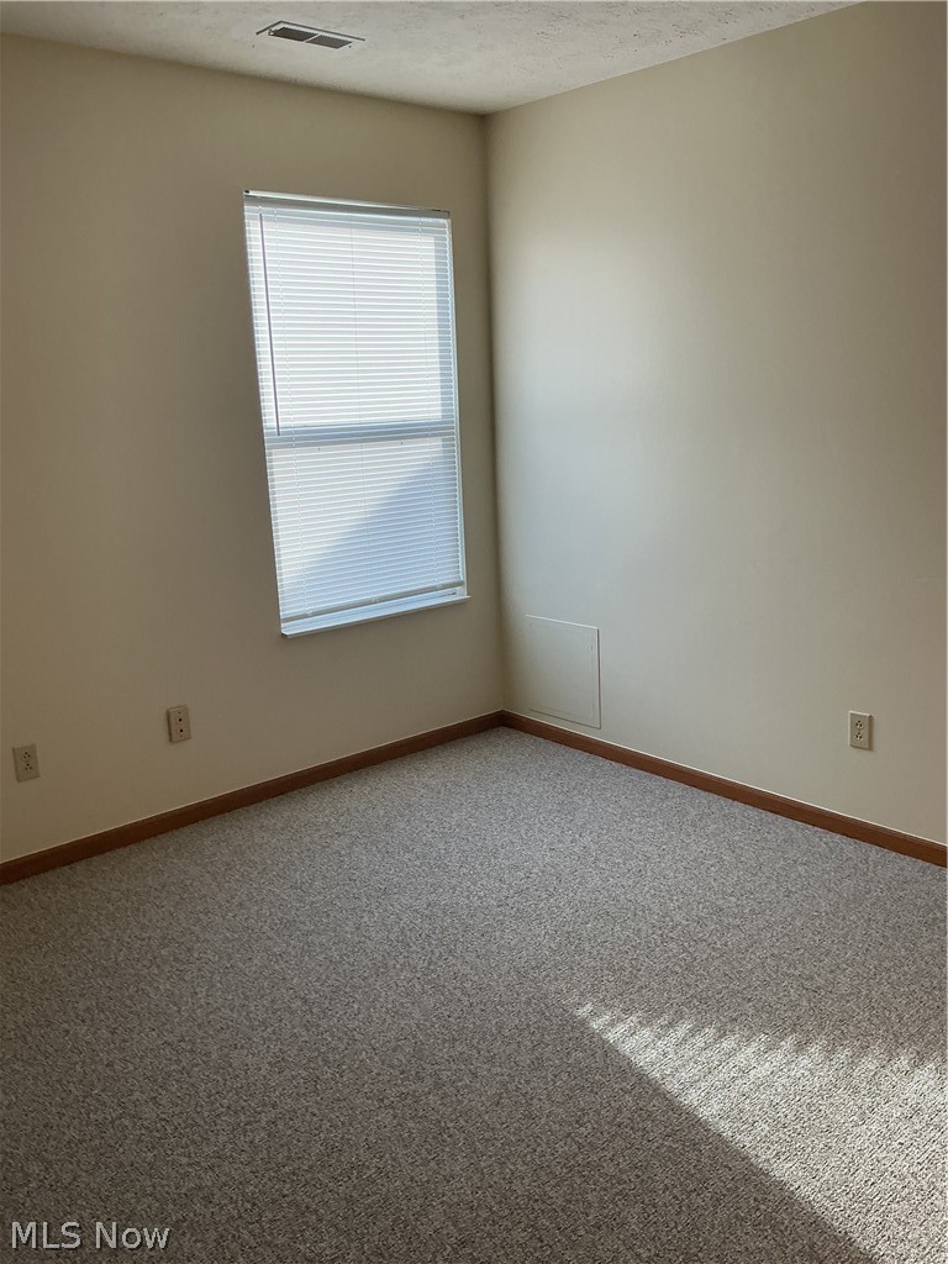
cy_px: 632
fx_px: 1059
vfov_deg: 61.7
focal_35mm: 29
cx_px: 474
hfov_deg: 48.2
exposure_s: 1/120
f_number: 1.8
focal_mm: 3
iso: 50
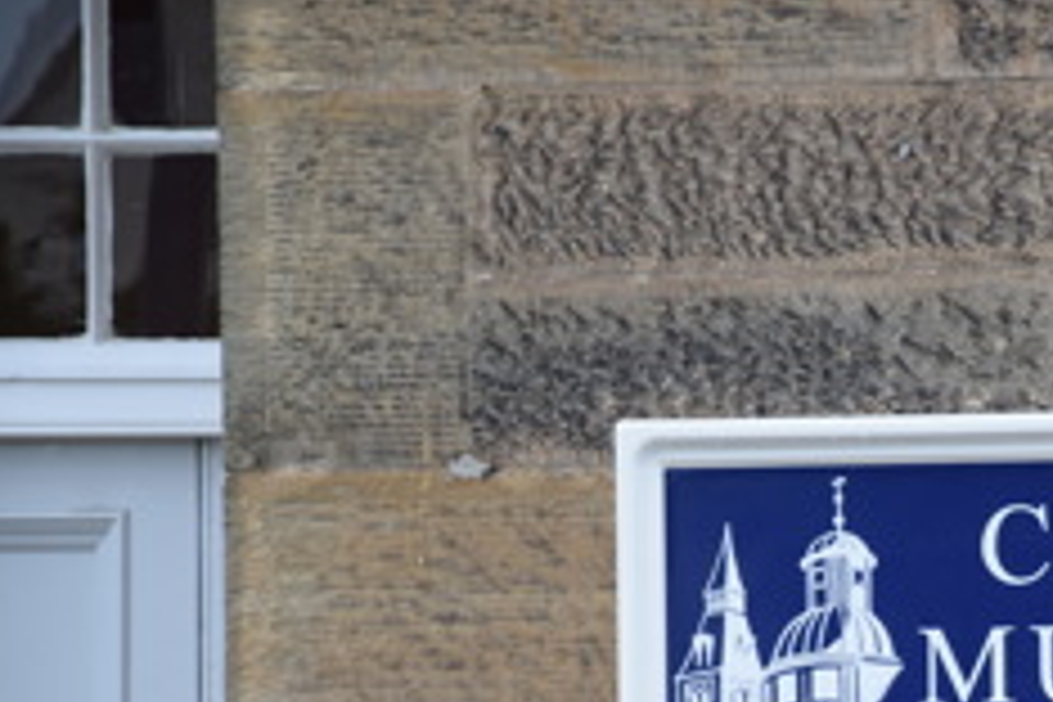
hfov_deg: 6.1
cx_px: 1098
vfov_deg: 4.1
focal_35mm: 337
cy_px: 659
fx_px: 9859
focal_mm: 105
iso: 400
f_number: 6.3
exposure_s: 1/125
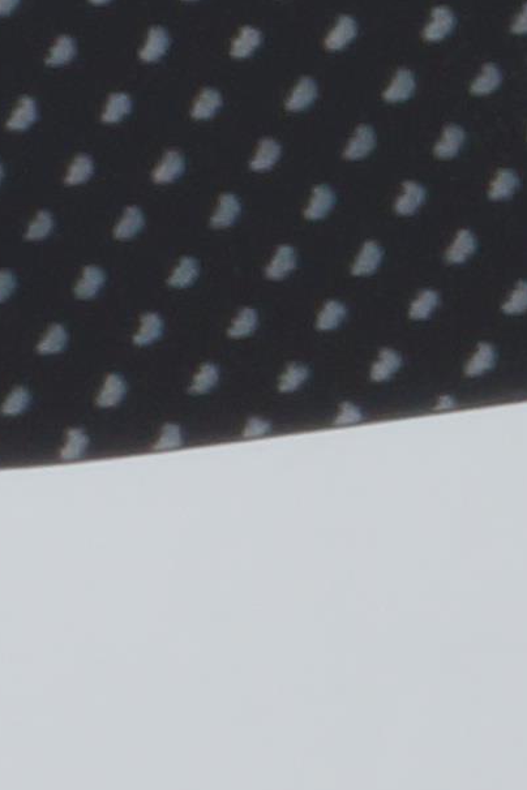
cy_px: -150
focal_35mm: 668
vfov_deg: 3.1
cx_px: 158
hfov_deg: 2.1
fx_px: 14666
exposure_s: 1/4
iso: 100
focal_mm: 45
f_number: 32
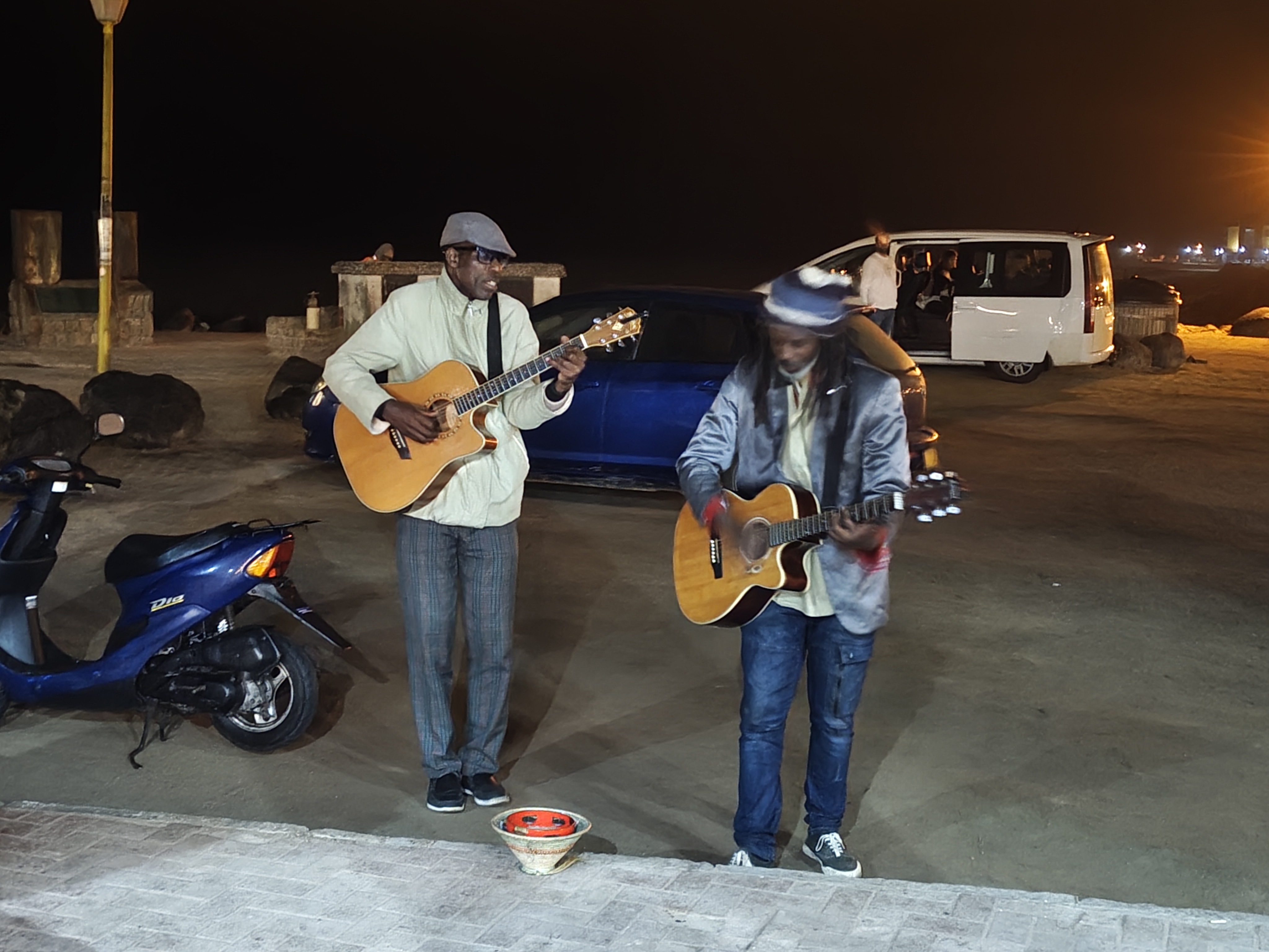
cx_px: 634
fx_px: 1833
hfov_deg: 38.2
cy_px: 476
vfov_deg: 29.1
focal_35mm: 50
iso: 9380
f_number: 1.88
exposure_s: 1/10
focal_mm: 5.56
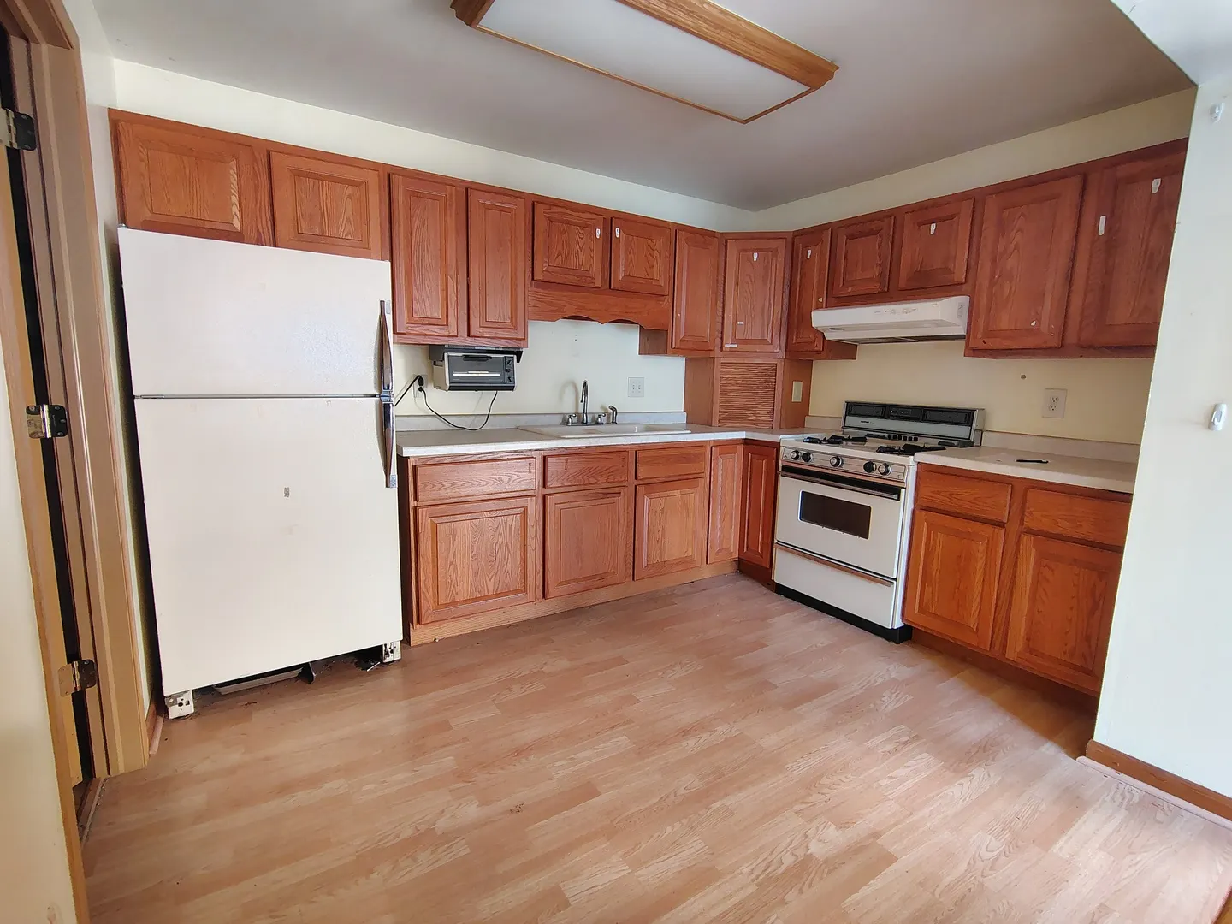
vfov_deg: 78.1
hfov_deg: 94.5
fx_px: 569
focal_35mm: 16
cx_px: 616
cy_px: 462
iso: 478
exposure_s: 1/24
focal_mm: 2.13
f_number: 2.2
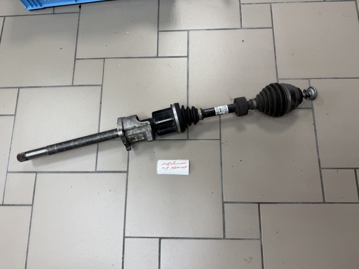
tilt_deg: -76.4
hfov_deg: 71.6
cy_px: 134
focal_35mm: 24
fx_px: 249
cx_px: 180
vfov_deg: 56.8
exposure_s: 1/121
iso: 100
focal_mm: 6.76
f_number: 1.78
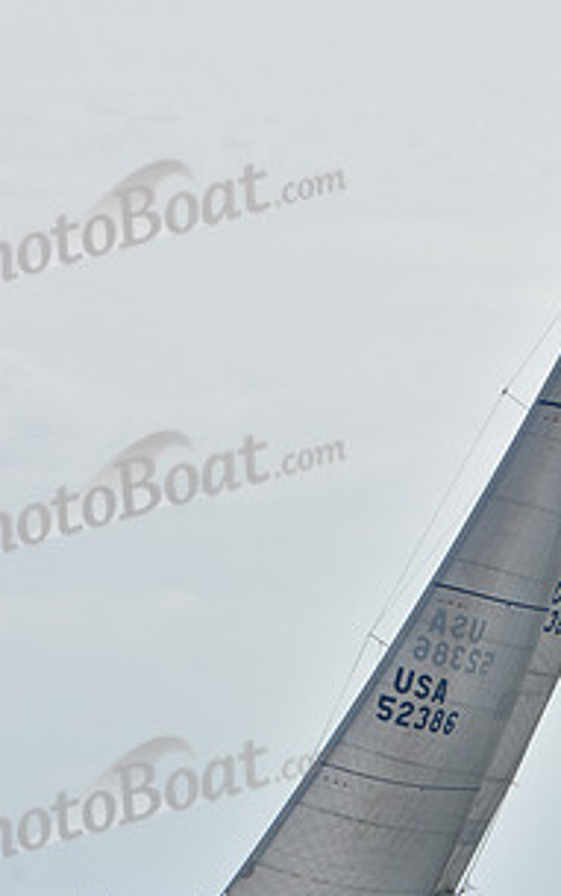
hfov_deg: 4.4
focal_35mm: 300
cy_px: 605
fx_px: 7328
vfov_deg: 7.0
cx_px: 498
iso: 200
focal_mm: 155
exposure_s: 1/1250
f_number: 8
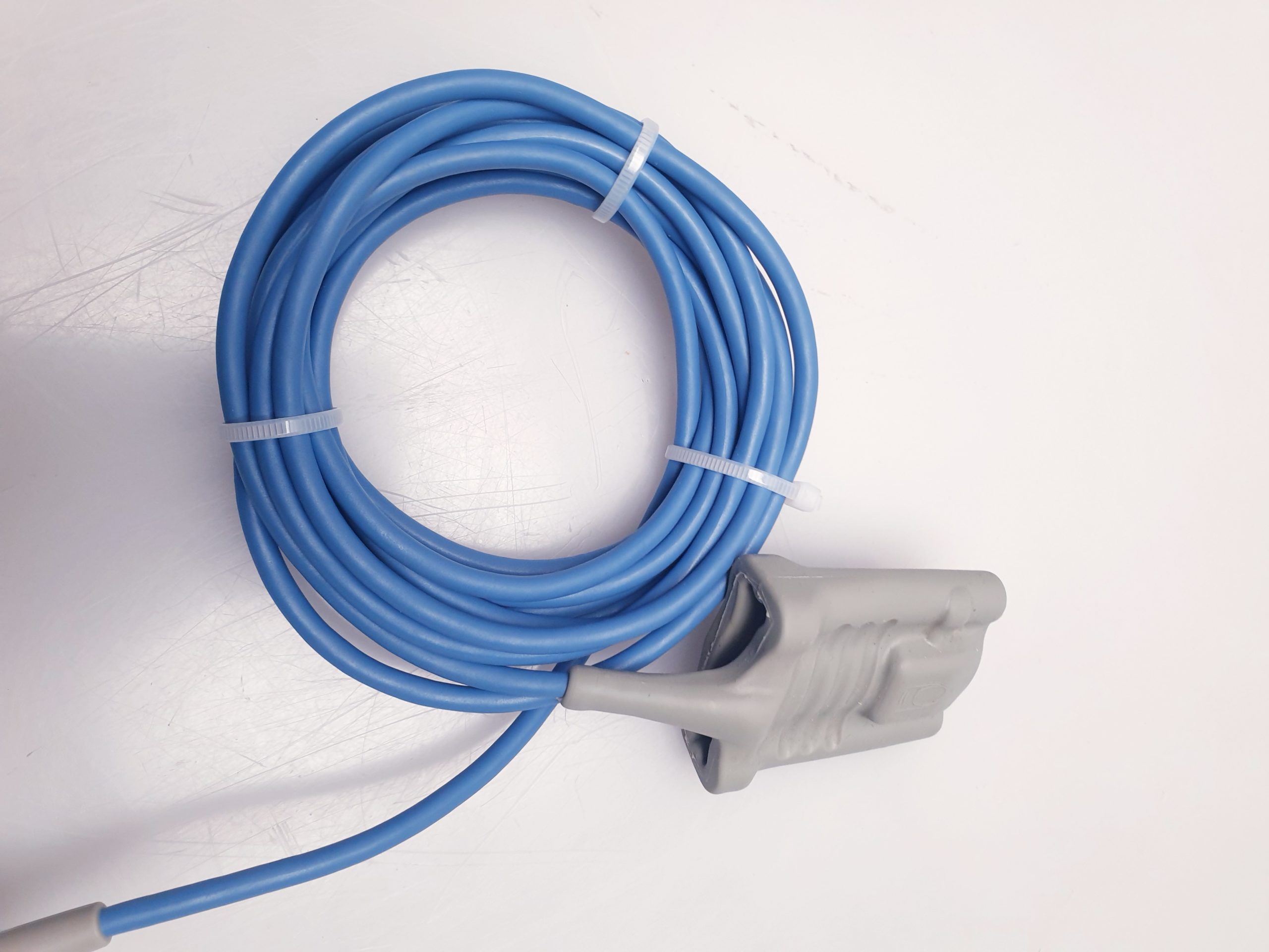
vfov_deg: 53.1
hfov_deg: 67.3
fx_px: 953
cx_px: 634
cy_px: 476
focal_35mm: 26
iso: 80
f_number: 2.4
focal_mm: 4.3
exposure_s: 1/50
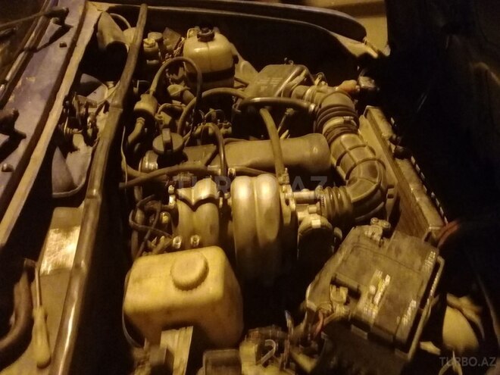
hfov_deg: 58.4
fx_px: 448
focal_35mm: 31
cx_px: 250
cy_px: 188
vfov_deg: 45.4
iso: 800
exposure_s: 1/17
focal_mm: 3.3
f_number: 2.2
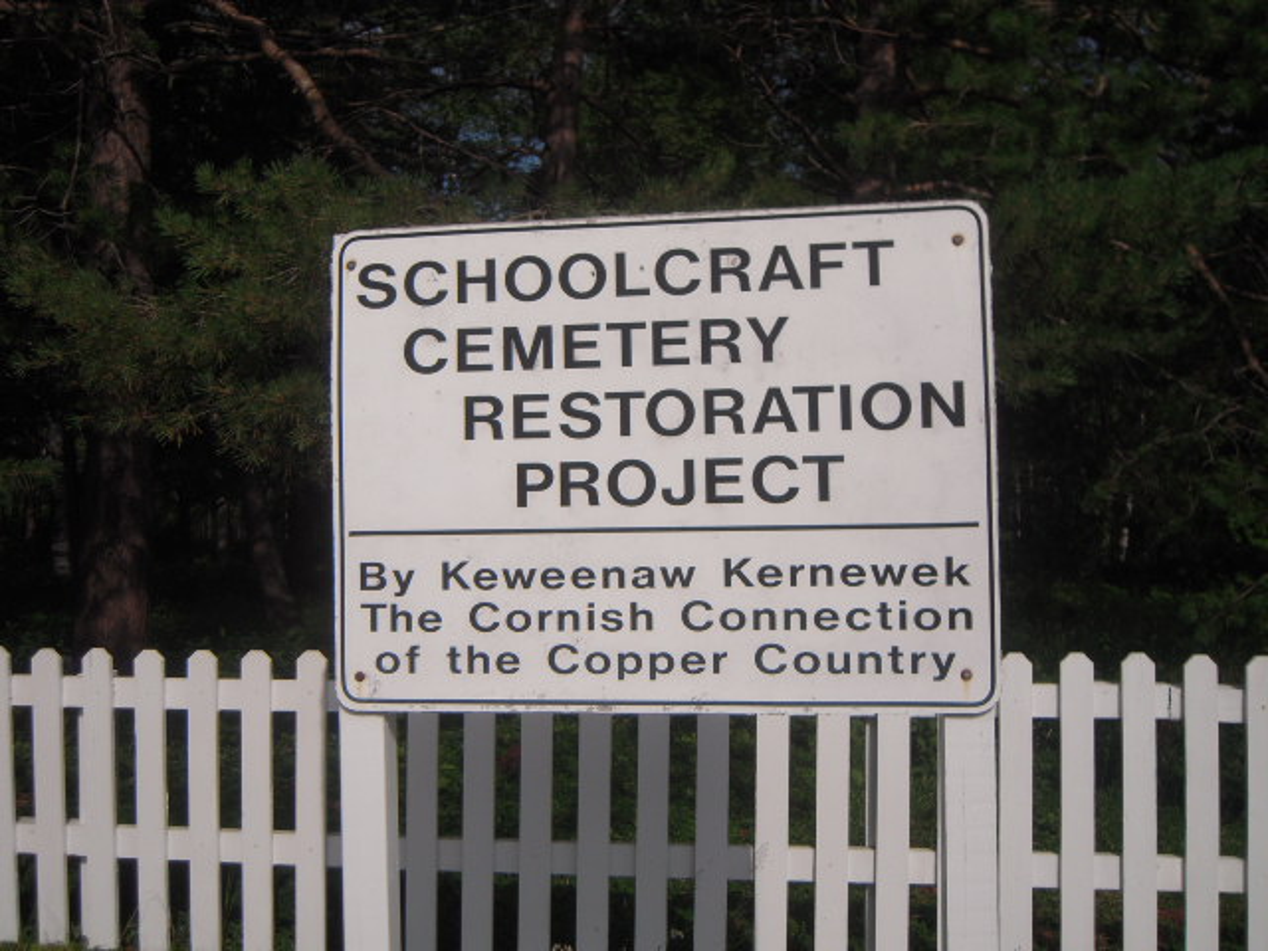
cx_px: 634
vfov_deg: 38.7
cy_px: 476
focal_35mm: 37
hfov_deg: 50.1
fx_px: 1355
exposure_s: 1/1000
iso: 100
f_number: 6.1
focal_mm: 6.5
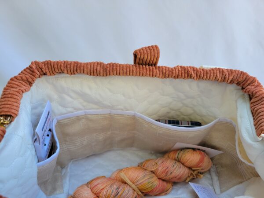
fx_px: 198
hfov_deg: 67.3
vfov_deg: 53.1
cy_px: 99
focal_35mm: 26
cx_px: 132
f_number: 1.8
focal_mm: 5.4
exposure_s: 1/232
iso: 40
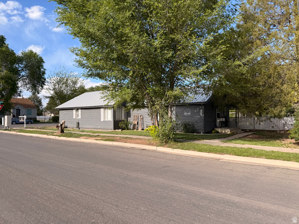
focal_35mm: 24
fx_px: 207
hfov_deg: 71.6
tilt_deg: +0.2
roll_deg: +1.1
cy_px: 112
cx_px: 150
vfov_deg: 56.8
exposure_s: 1/2299
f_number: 1.78
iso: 80
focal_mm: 6.76
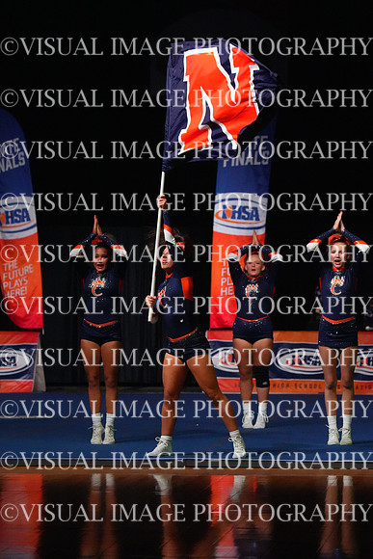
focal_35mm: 150
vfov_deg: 13.7
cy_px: 280
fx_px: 2330
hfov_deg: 9.2
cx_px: 186
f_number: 5.6
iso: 16000
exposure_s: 1/1250
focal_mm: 150
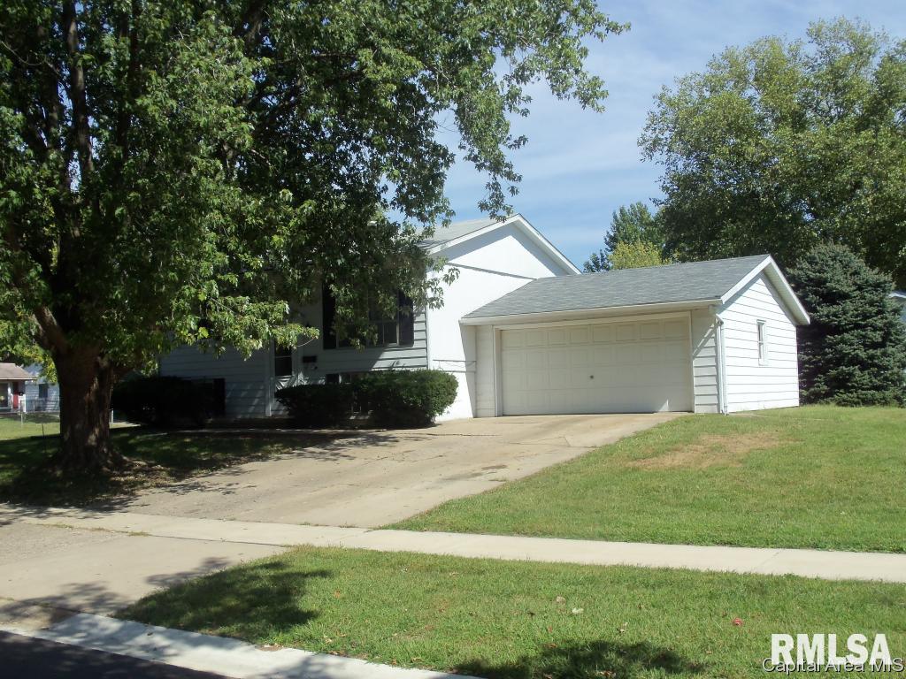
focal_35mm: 38
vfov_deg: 37.7
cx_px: 453
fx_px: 995
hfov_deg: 49.0
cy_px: 340
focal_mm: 6.7
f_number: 9.2
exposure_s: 1/125
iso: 80
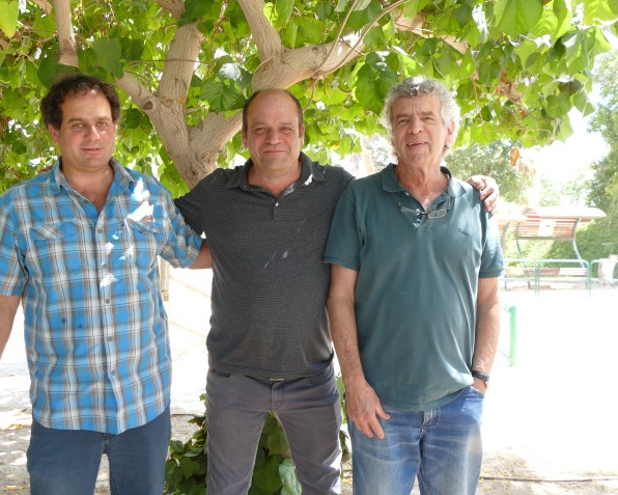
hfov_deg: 52.7
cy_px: 247
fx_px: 622
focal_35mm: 34
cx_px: 278
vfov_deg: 43.4
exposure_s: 1/100
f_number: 3
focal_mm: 11.1
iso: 125
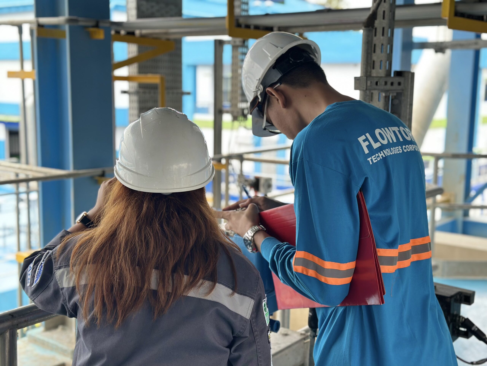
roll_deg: -0.7
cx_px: 244
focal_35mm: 48
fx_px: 675
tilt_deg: -8.4
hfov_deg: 39.7
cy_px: 183
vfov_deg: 30.3
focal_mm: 6.86
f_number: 1.78
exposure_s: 1/331
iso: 80
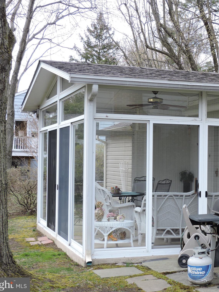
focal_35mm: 67
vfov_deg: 29.0
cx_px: 178
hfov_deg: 21.6
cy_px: 146
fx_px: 565
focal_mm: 8.9
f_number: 3.6
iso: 100
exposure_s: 1/125
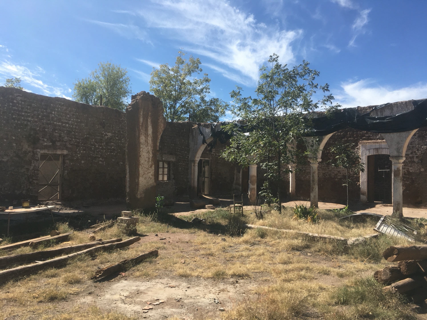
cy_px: 160
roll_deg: +0.0
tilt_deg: +4.2
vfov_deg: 48.2
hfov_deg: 61.7
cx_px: 214
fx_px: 358
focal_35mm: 29
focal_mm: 4.15
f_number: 2.2
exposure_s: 1/1637
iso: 25
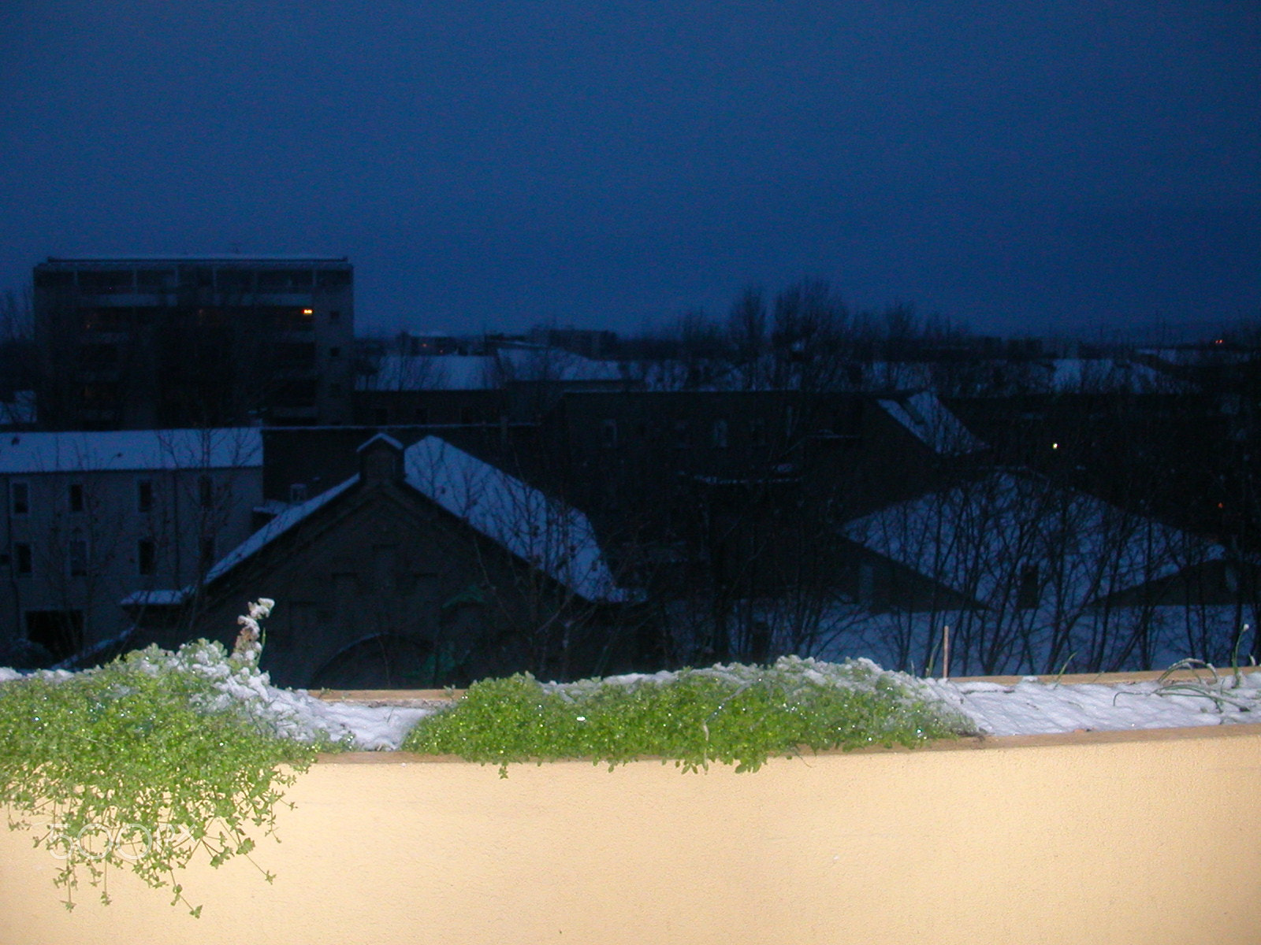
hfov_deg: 50.1
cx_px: 630
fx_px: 1348
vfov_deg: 38.7
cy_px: 472
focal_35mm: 37
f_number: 2.7
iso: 200
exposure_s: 1/59.9
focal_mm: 5.6
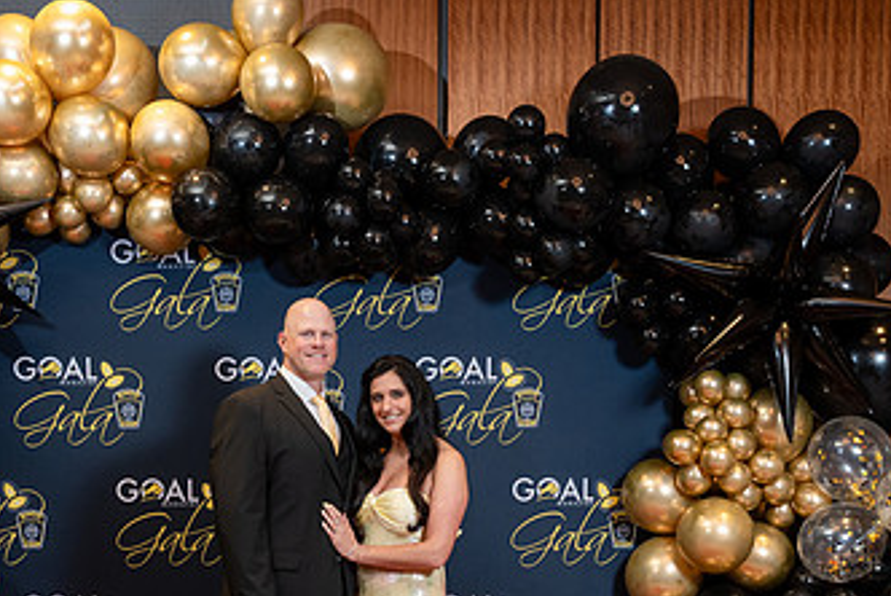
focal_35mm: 50
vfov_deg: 26.3
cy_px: 517
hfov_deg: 39.3
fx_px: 1239
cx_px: 332
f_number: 3.5
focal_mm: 28
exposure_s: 1/200
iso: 1600
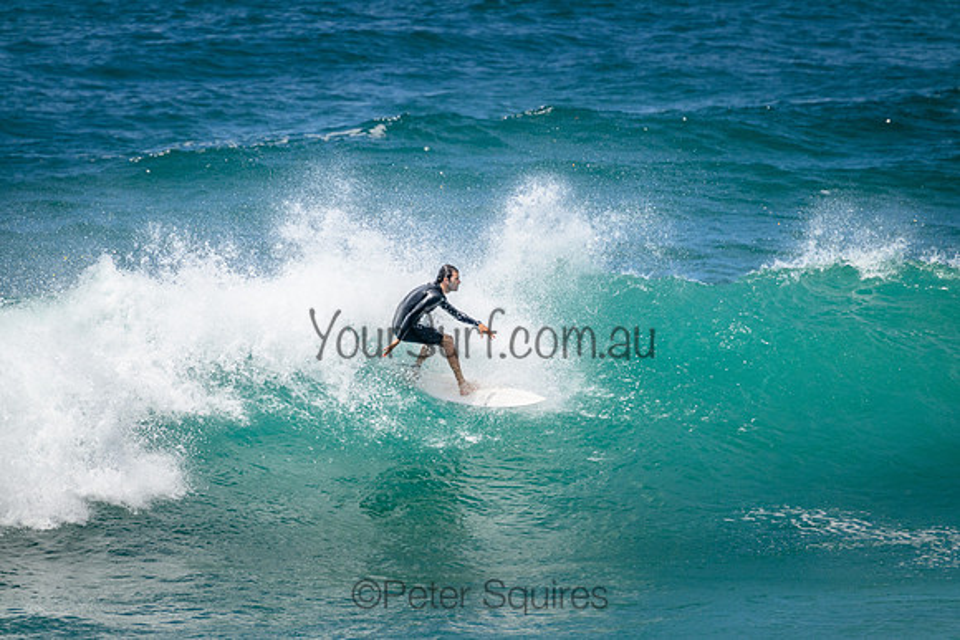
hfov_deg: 2.6
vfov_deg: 1.7
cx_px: 480
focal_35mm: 800
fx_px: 21337
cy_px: 320
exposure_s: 1/2000
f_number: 11
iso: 800
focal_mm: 800
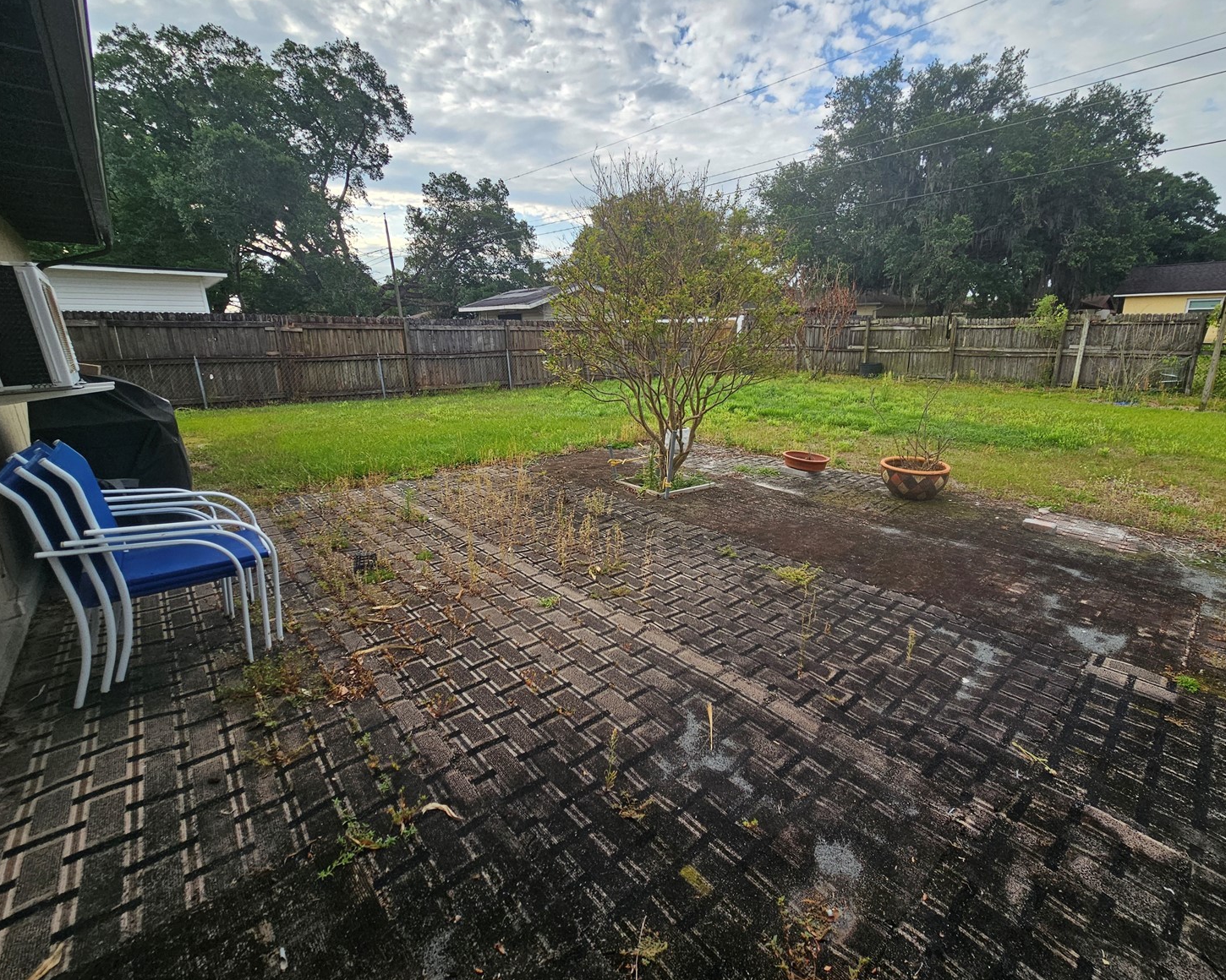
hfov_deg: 100.4
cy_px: 475
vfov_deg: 88.0
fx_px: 508
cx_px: 673
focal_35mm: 14
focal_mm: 2.2
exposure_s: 1/507
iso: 50
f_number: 2.2
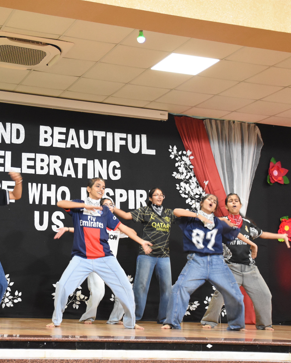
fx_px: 732
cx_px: 75
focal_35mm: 68
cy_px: 183
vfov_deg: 27.9
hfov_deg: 22.3
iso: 2000
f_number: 4.5
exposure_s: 1/80
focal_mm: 32
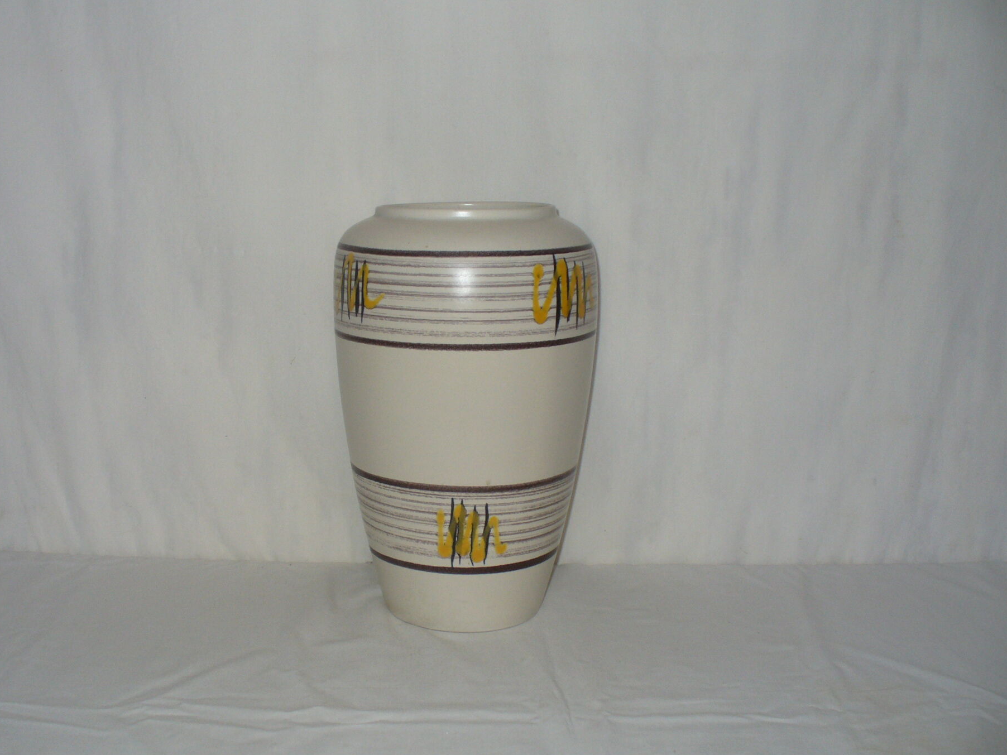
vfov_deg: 34.3
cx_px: 450
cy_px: 363
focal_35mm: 42
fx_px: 1222
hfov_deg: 44.7
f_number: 2.8
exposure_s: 1/30
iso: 100
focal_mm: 6.1
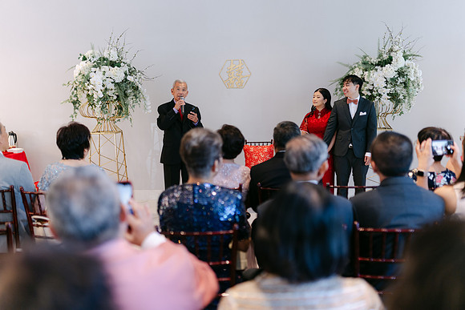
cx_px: 232
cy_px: 155
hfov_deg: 54.4
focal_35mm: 35
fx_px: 452
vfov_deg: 37.9
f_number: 1.4
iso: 250
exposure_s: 1/125
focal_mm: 35
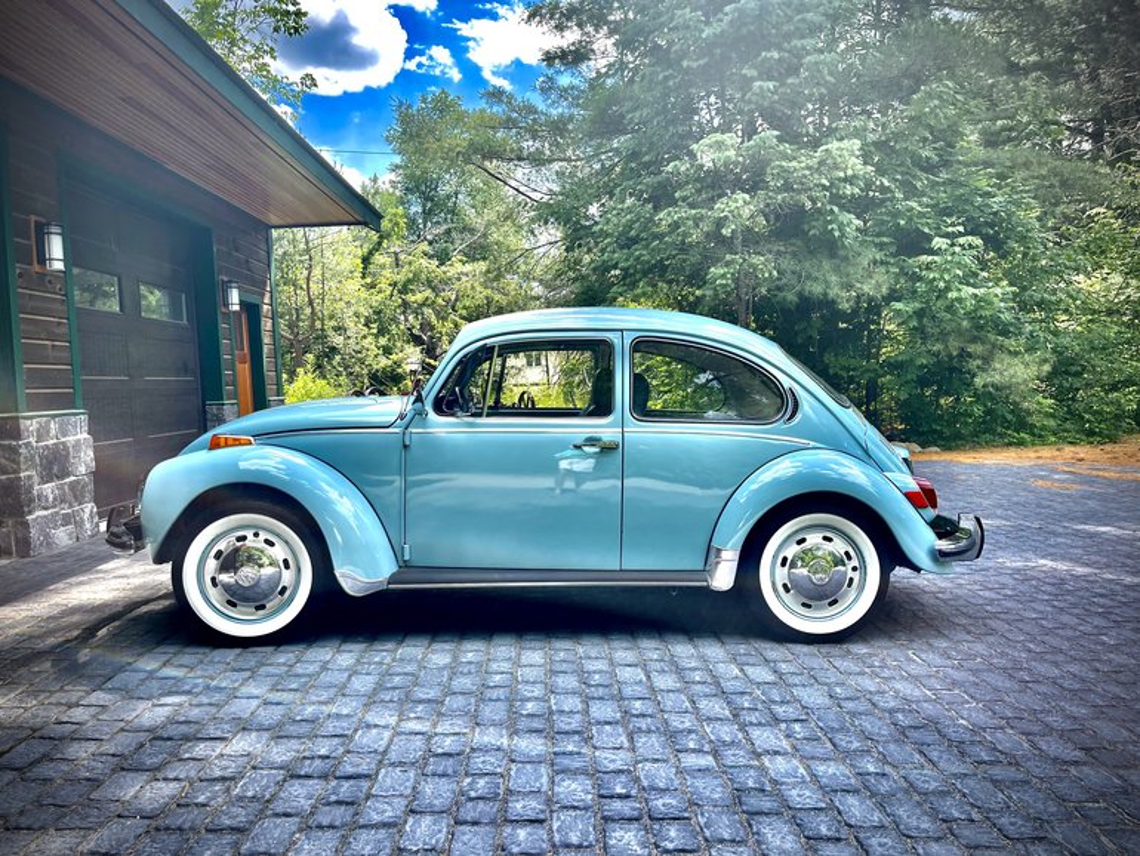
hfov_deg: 67.3
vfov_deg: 53.1
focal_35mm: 26
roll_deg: +2.3
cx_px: 570
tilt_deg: -4.0
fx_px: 857
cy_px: 428
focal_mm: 5.1
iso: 32
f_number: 1.6
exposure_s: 1/887
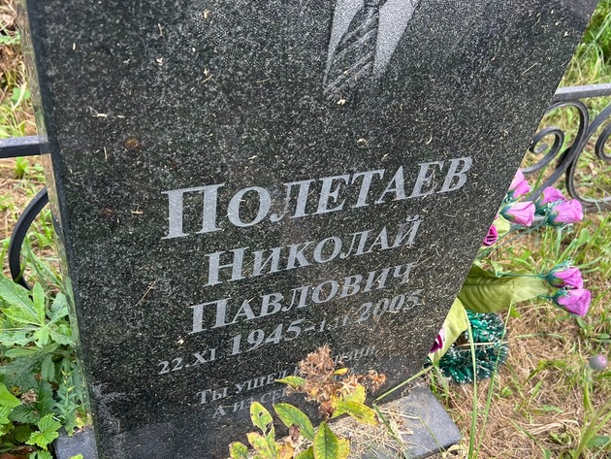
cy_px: 284
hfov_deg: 55.3
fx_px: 583
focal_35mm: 33
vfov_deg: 42.7
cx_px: 309
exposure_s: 1/377
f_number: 1.5
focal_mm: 5.7
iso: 50
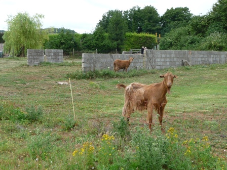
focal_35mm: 72
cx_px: 114
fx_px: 472
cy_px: 85
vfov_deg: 20.4
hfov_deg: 27.0
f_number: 4.6
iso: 100
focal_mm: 12.2
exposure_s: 1/125
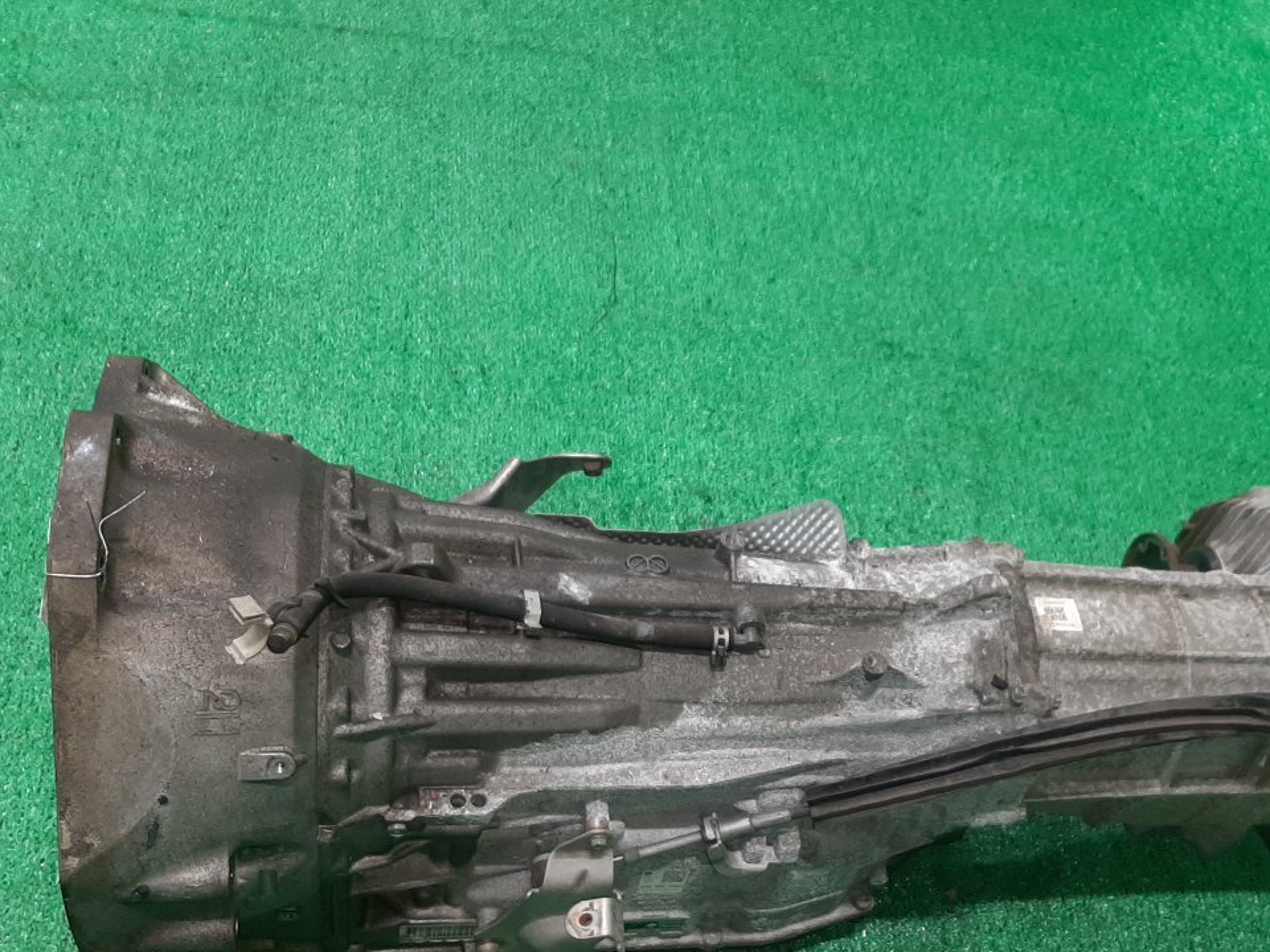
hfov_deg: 47.5
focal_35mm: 39
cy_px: 701
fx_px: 1431
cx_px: 774
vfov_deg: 36.1
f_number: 1.7
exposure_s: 1/50
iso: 126
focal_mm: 3.93
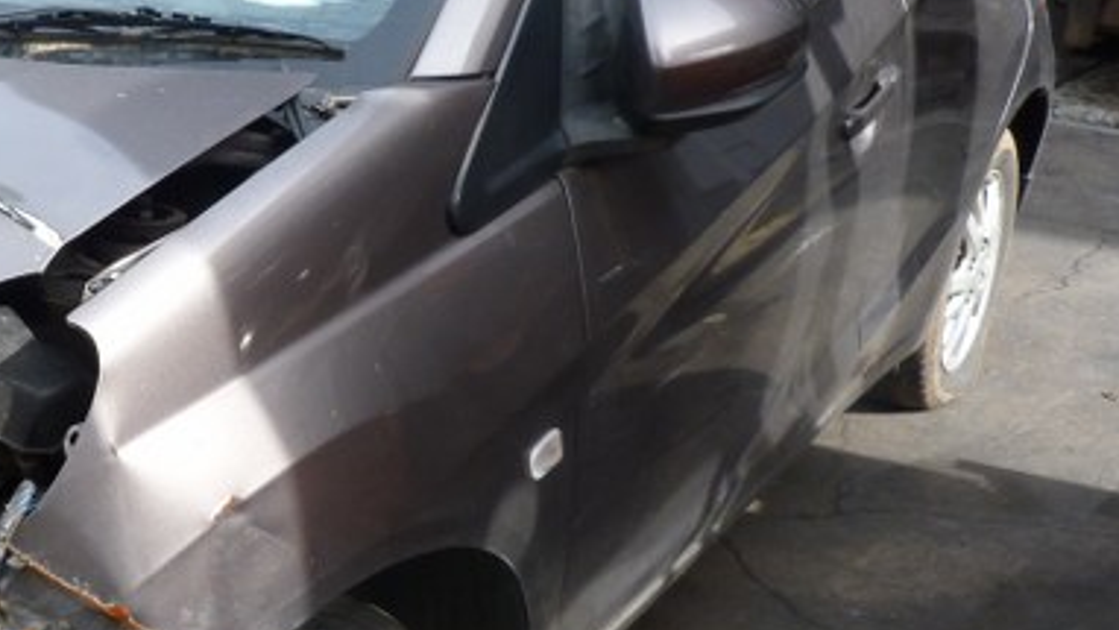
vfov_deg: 21.1
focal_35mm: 57
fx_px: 1692
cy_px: 281
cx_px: 94
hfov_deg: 34.4
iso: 80
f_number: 3.6
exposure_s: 1/100
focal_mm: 4.5
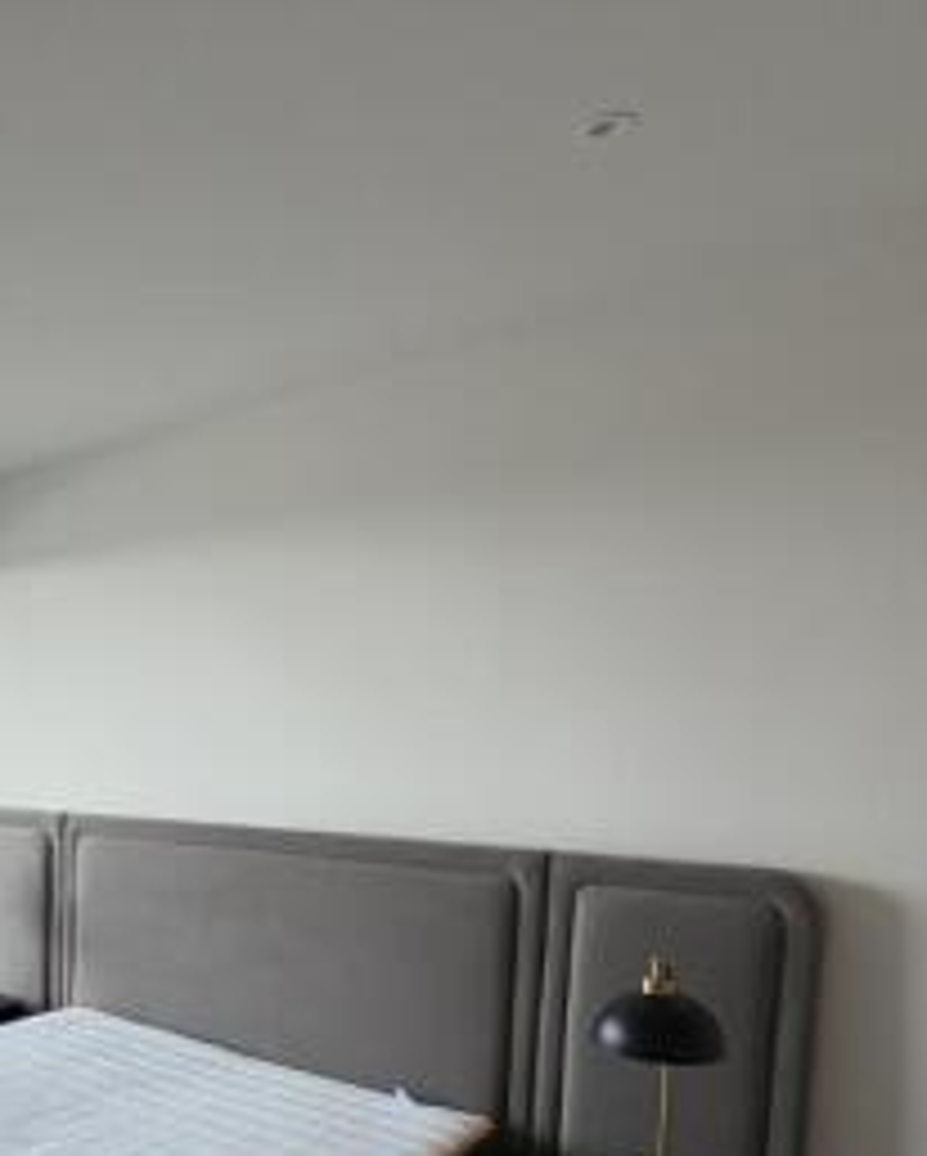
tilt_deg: -3.7
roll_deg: +0.0
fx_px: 1062
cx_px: 11
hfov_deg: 41.4
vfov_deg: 55.1
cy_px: 830
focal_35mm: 31
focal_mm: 2.22
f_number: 2.2
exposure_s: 1/121
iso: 64
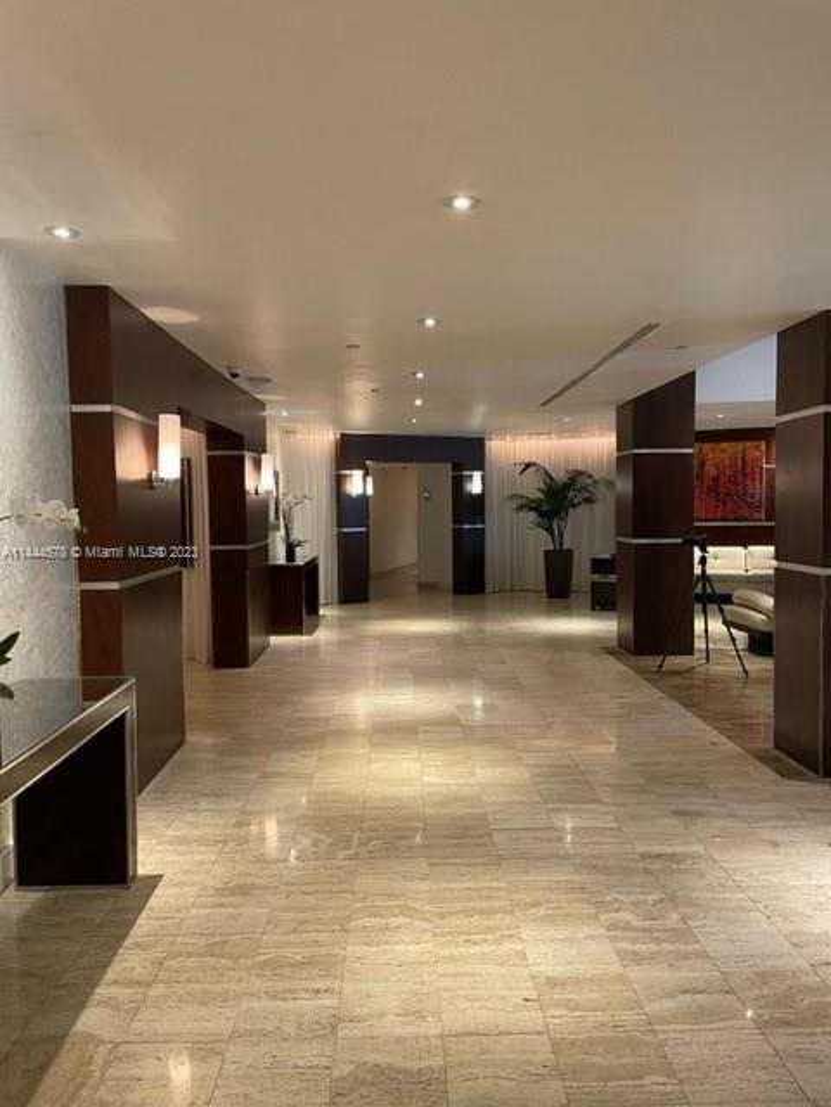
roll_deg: +0.3
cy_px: 554
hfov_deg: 53.1
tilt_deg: -2.5
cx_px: 416
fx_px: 832
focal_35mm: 26
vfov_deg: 67.3
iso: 160
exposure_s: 1/60
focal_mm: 4.2
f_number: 1.6
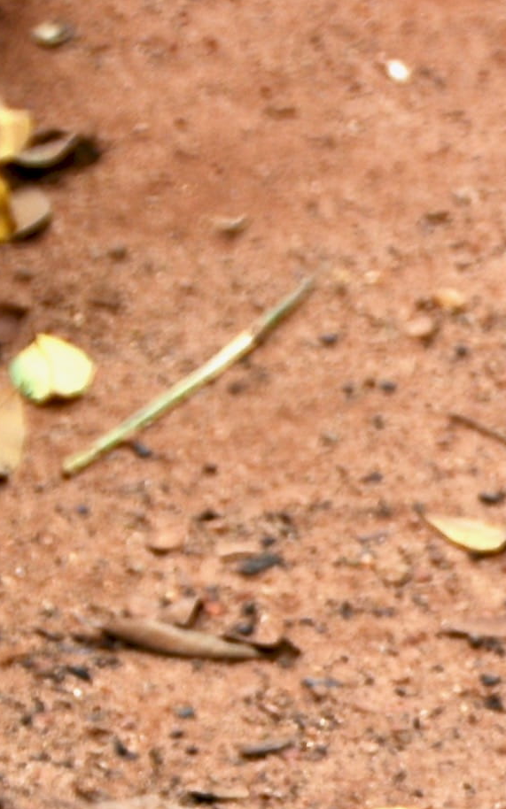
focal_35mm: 327
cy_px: 877
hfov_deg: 4.0
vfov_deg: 6.4
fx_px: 7210
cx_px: 967
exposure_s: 1/320
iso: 200
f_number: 5.6
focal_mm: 65
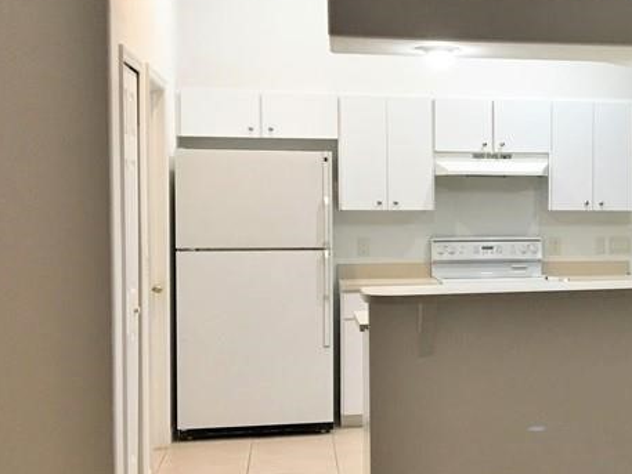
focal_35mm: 65
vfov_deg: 22.6
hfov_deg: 28.2
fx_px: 1187
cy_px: 245
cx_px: 614
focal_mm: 4.15
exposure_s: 1/30
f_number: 2.2
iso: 80
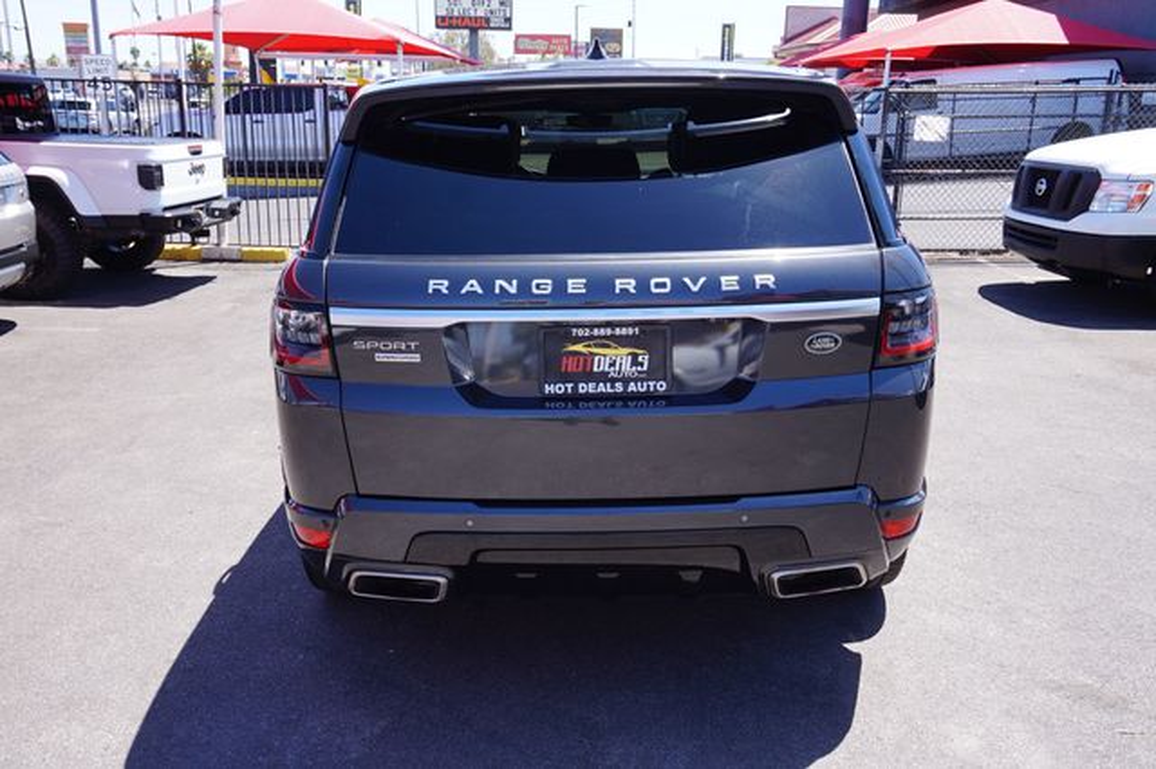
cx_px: 578
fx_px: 963
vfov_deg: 43.6
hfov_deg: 62.0
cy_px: 384
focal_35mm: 30
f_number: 9
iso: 100
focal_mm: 20
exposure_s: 1/80
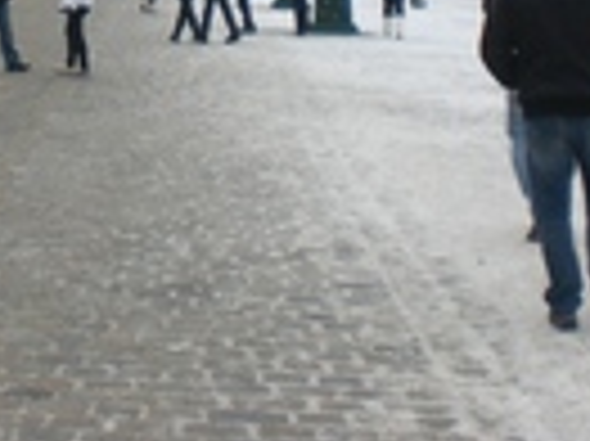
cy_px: -225
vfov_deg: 12.1
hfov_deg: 16.7
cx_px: 45
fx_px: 1975
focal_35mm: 116
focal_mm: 6.3
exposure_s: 1/400
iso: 50
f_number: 3.1
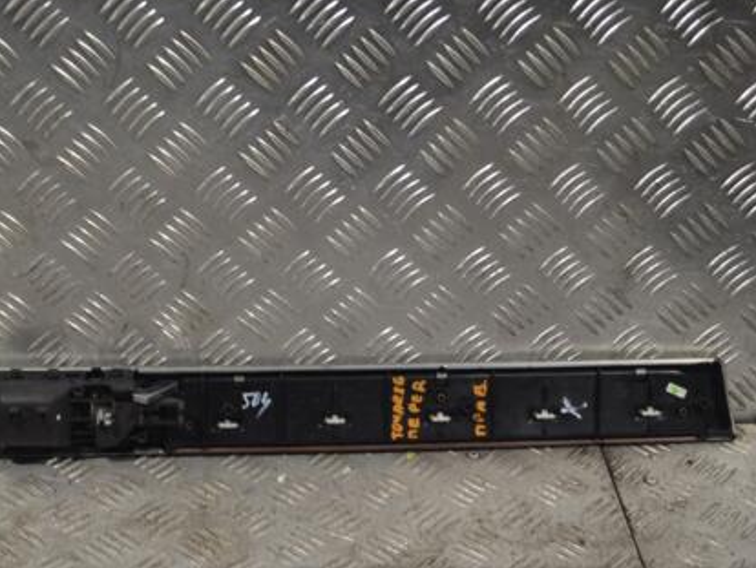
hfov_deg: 27.2
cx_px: 254
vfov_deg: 20.7
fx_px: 1552
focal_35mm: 71
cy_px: 351
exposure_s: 1/125
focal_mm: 34
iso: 400
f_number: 5.6
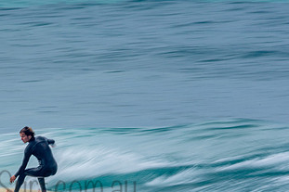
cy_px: 177
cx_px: 38
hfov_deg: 1.5
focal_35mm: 1343
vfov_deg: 1.0
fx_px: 10775
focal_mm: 480
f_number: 29
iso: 100
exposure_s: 1/25
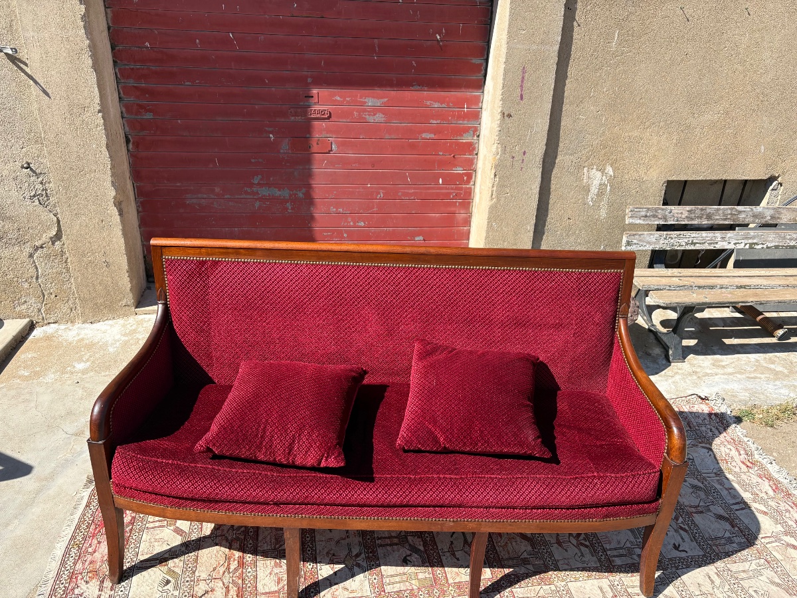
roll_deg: -2.3
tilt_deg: -24.7
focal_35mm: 26
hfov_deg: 67.3
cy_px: 299
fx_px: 599
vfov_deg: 53.1
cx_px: 398
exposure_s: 1/1337
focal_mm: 5.96
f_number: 1.6
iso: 50
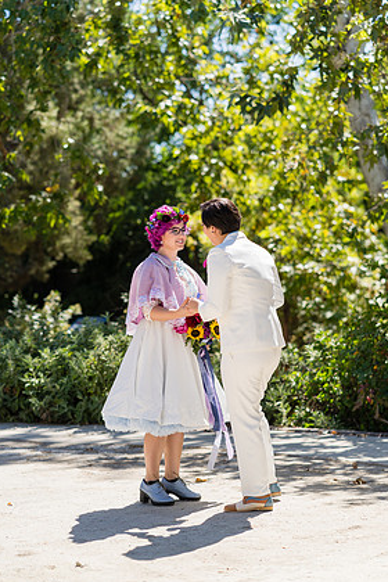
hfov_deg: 15.0
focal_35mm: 91
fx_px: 1471
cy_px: 301
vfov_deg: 22.4
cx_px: 190
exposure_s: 1/800
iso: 100
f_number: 2.8
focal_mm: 85
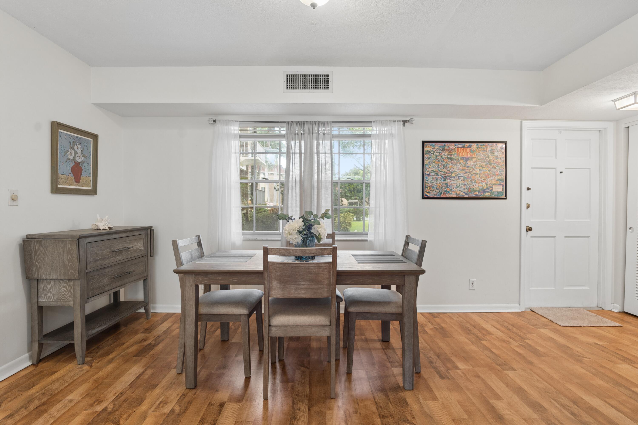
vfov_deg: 67.4
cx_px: 319
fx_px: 319
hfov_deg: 90.0
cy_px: 212
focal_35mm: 18
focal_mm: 12
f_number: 9
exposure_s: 1/6
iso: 200
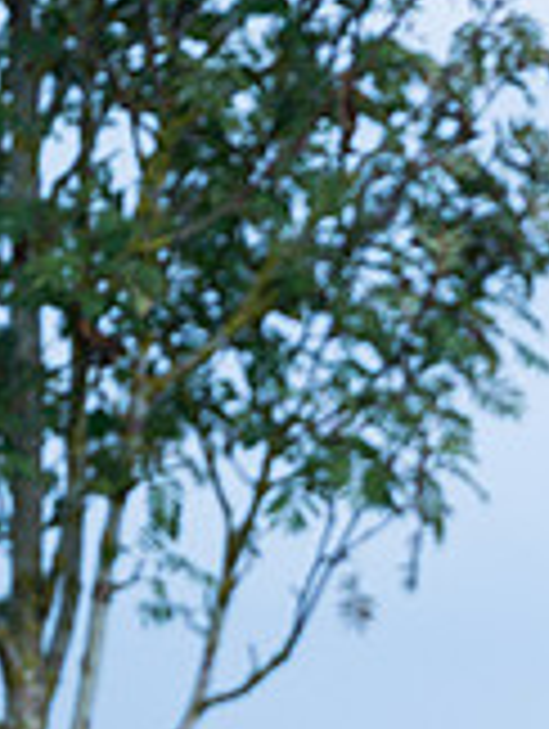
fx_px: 7108
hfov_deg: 4.3
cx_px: 1224
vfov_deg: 5.9
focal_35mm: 337
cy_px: 778
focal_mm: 98
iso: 500
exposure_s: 1/1000
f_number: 4
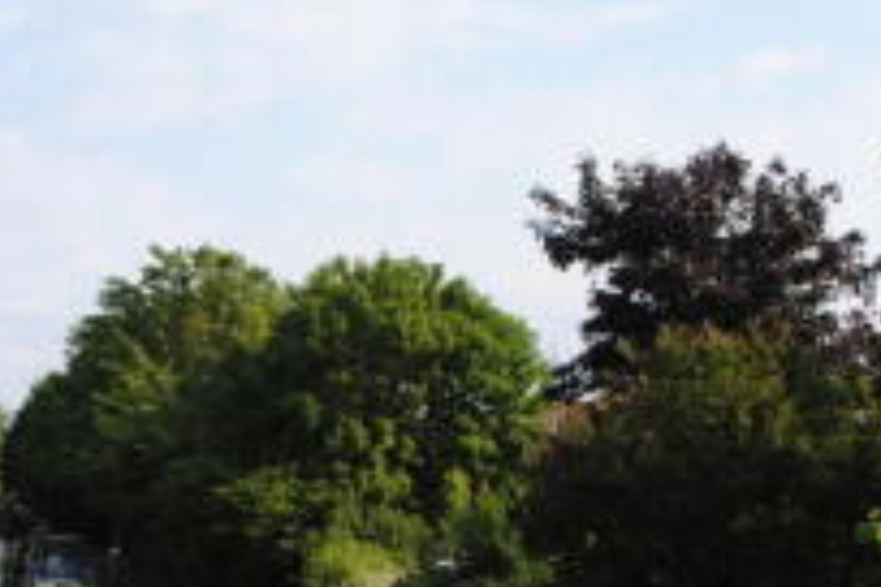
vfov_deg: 17.4
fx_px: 1884
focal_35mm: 77
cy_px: 542
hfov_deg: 25.2
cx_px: 22
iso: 100
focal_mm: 22
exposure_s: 1/250
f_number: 8
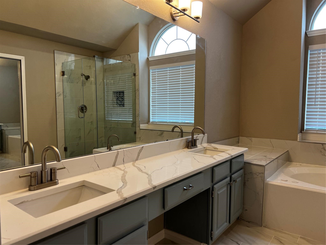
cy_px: 122
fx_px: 245
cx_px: 163
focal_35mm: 26
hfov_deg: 67.3
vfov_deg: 53.1
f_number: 1.5
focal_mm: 5.7
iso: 100
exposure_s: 1/120
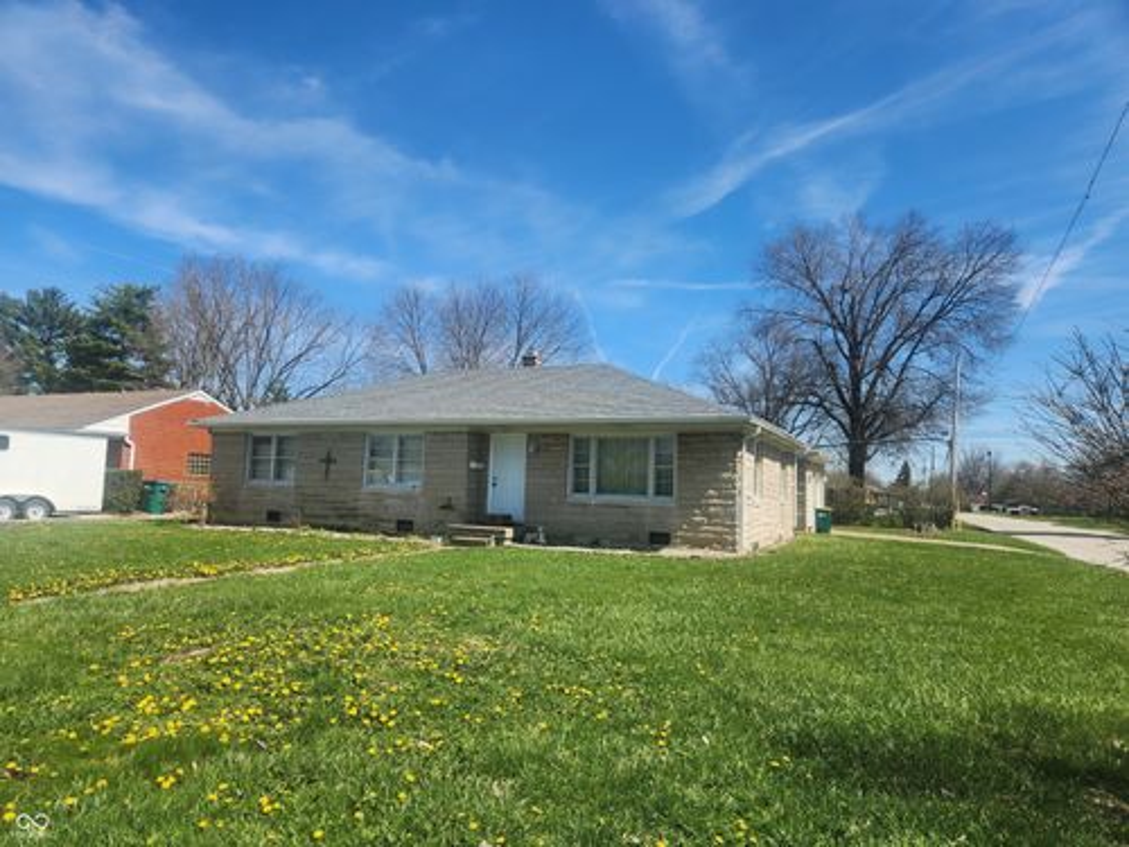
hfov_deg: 73.9
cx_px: 564
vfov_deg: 58.9
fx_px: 750
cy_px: 424
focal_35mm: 23
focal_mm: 5.4
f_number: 1.8
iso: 20
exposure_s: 1/1614
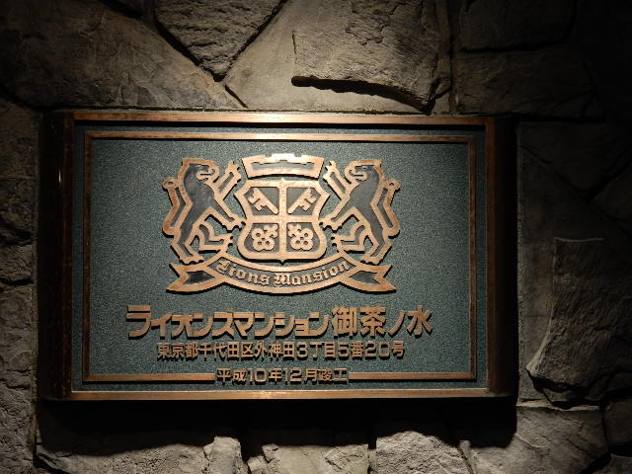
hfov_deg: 37.5
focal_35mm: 51
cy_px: 237
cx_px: 316
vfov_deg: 28.6
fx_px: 931
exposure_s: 1/25
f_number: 4.5
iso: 400
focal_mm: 9
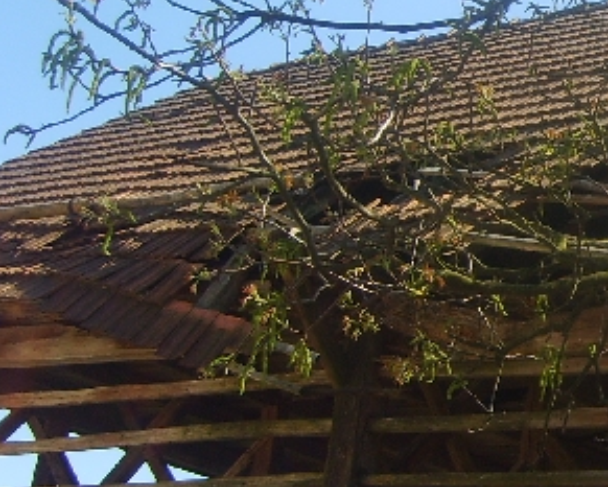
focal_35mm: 94
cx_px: 800
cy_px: 180
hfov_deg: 18.8
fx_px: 1692
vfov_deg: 16.3
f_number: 2.8
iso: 50
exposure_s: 1/350
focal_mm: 5.8
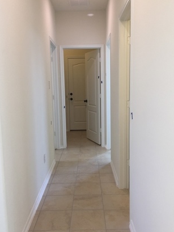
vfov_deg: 53.9
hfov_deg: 41.8
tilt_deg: -7.8
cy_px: 115
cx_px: 86
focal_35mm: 34
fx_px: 228
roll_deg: +1.1
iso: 40
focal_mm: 4.15
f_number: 2.2
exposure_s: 1/60
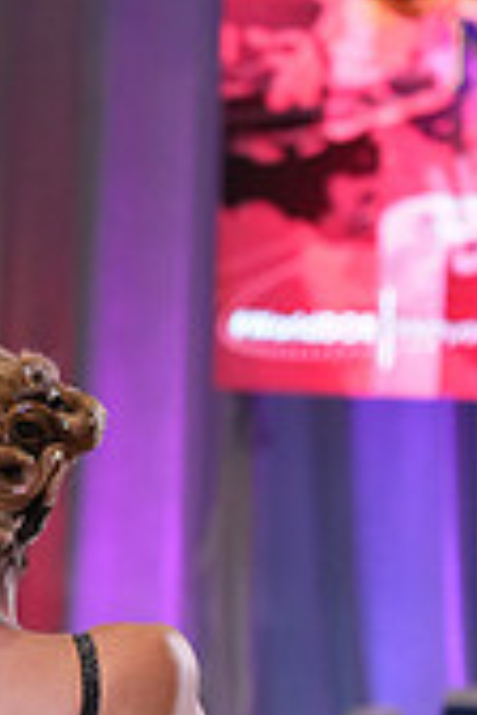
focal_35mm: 303
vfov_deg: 6.7
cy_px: 1149
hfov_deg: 4.5
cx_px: -40
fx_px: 6022
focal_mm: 88
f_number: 4
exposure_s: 1/500
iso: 2000
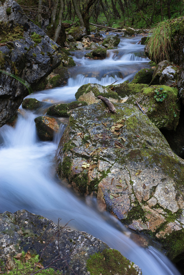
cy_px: 138
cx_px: 92
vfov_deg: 39.6
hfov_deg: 27.0
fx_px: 383
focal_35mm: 50
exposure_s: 1/1.25
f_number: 16
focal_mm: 50
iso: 80
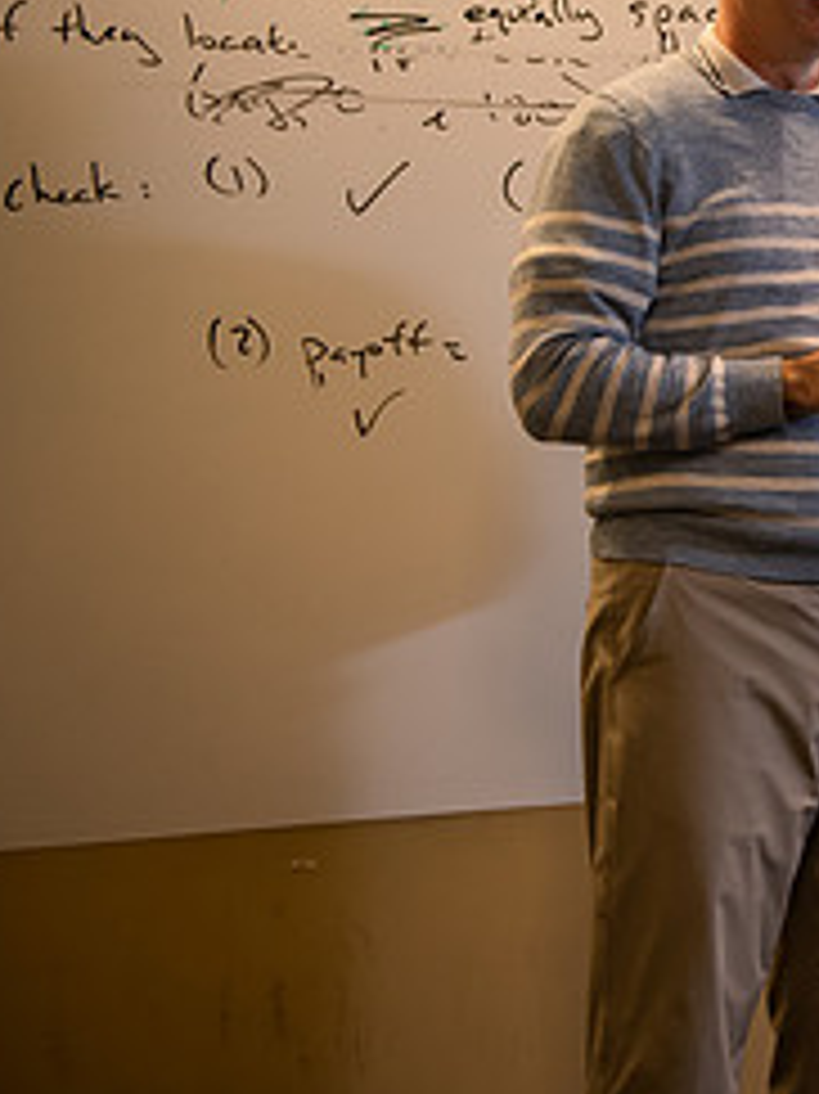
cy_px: 241
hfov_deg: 14.9
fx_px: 2905
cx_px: 1238
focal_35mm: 92
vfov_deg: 21.1
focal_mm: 40
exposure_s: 1/200
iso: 800
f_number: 3.2
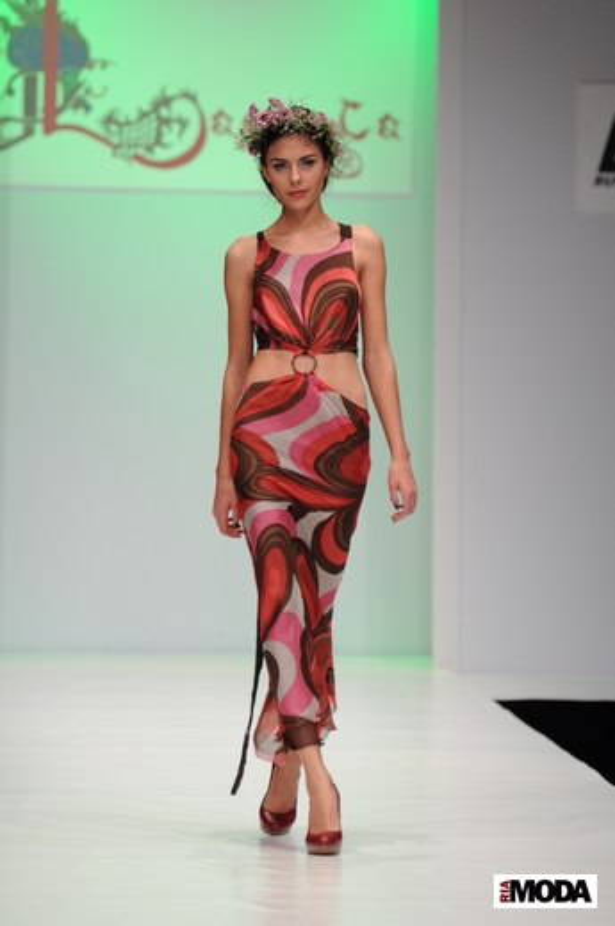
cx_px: 308
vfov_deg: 9.5
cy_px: 463
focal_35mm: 218
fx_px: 5592
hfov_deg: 6.3
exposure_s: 1/160
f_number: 3.2
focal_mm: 145
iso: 400
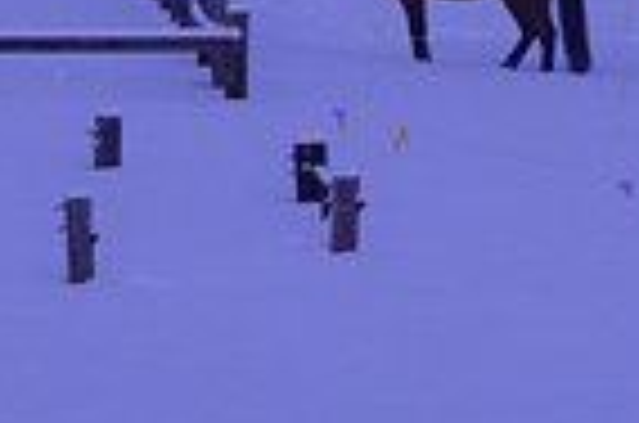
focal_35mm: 720
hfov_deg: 2.9
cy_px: -86
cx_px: 410
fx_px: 12748
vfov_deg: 1.9
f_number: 5.6
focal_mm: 133
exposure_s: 1/50
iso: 400
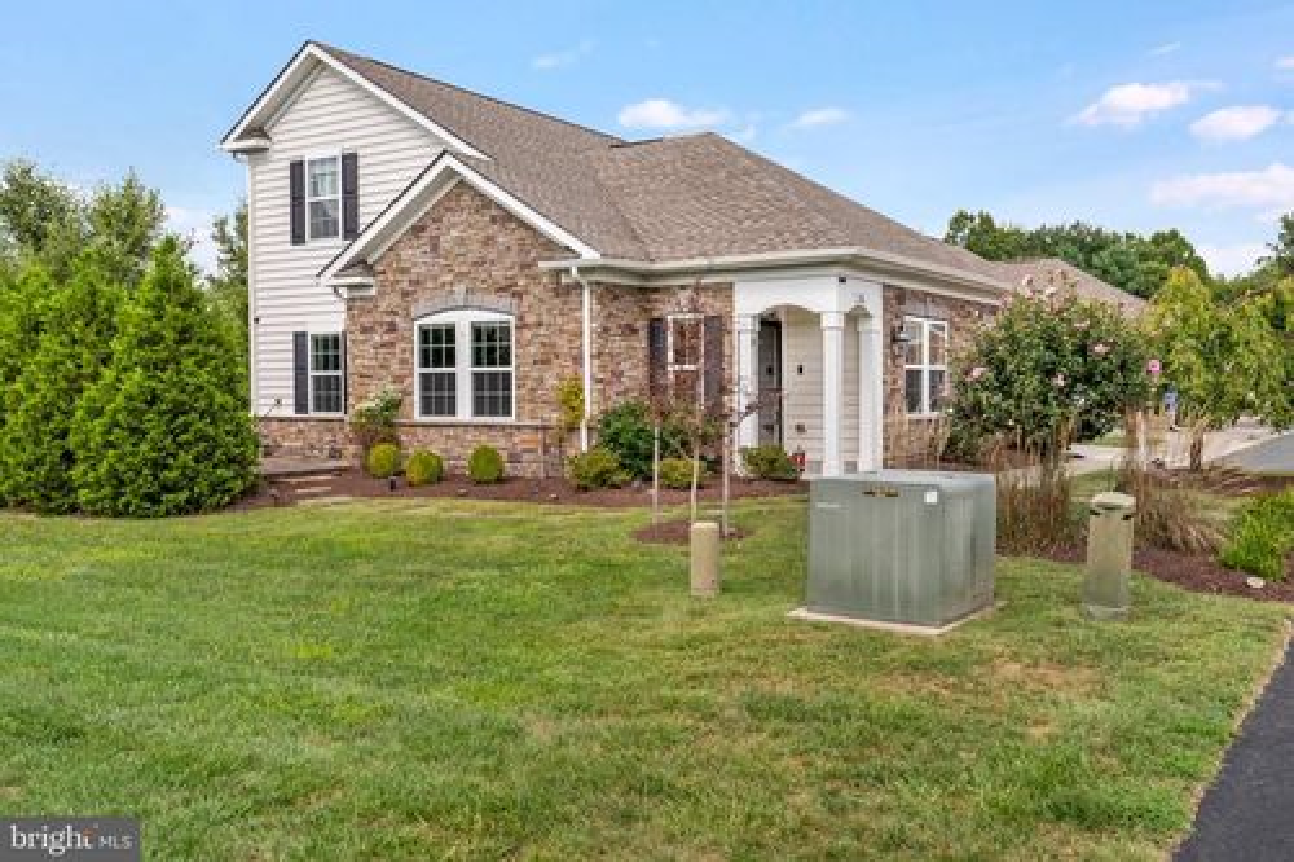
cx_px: 647
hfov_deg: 60.3
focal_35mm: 31
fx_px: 1114
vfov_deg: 42.3
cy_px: 431
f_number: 8
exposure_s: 1/800
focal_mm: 31
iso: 1250
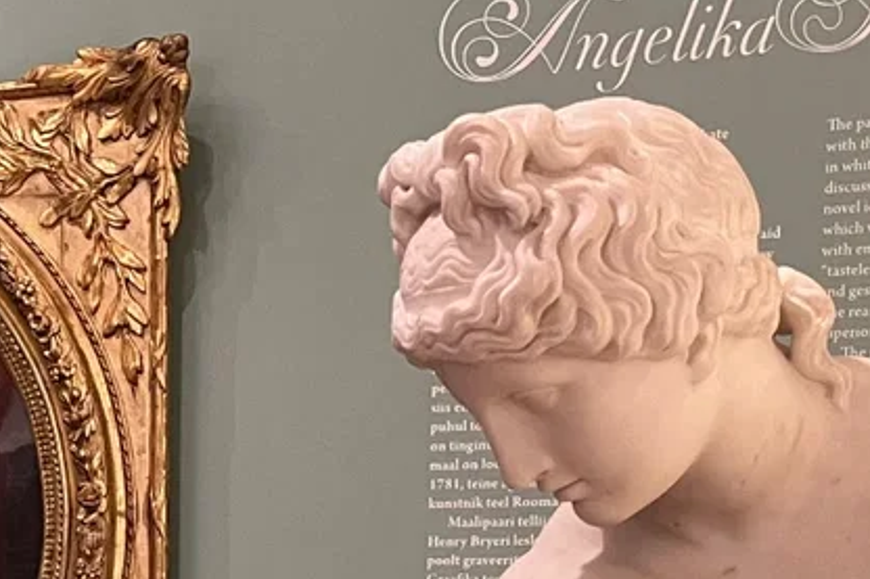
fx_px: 2512
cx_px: -102
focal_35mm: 104
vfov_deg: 12.5
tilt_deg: -6.2
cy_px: 865
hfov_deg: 18.8
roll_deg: +0.3
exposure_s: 1/50
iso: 125
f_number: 1.6
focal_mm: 5.1
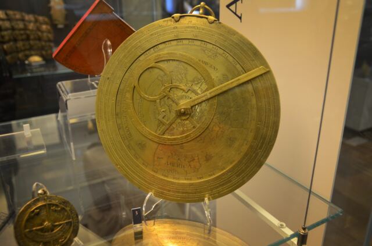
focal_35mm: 33
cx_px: 186
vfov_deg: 39.7
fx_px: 340
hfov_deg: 57.4
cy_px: 123
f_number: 5.6
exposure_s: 1/20
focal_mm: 22
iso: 800
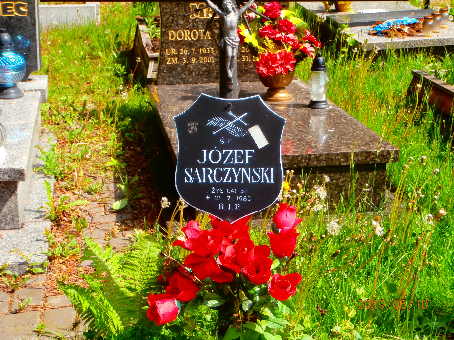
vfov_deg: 21.6
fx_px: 892
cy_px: 170
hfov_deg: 28.6
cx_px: 227
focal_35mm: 68
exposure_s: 1/250
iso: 100
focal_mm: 12.1
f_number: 4.7
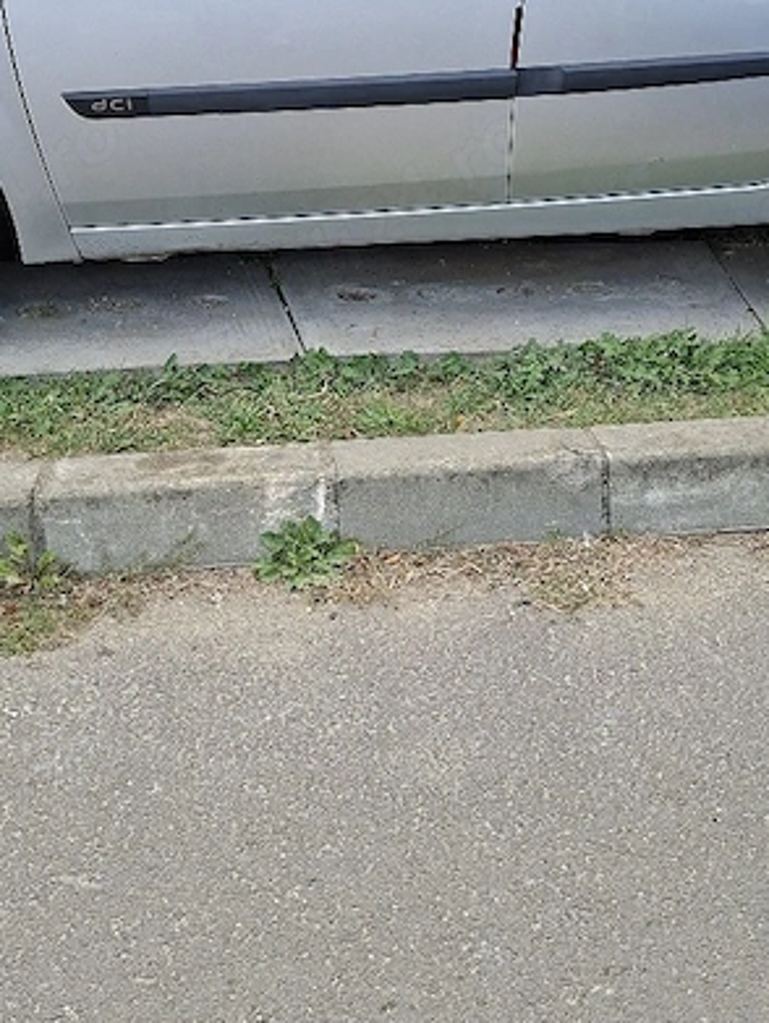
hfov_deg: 30.8
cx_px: 460
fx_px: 1390
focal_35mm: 47
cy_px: 303
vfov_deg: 39.7
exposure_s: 1/244
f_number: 1.8
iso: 50
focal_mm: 5.54
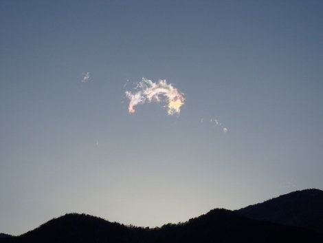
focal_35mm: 140
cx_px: 162
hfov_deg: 14.1
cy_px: 122
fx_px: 1307
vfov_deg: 10.6
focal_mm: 25
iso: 125
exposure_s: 1/160
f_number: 18
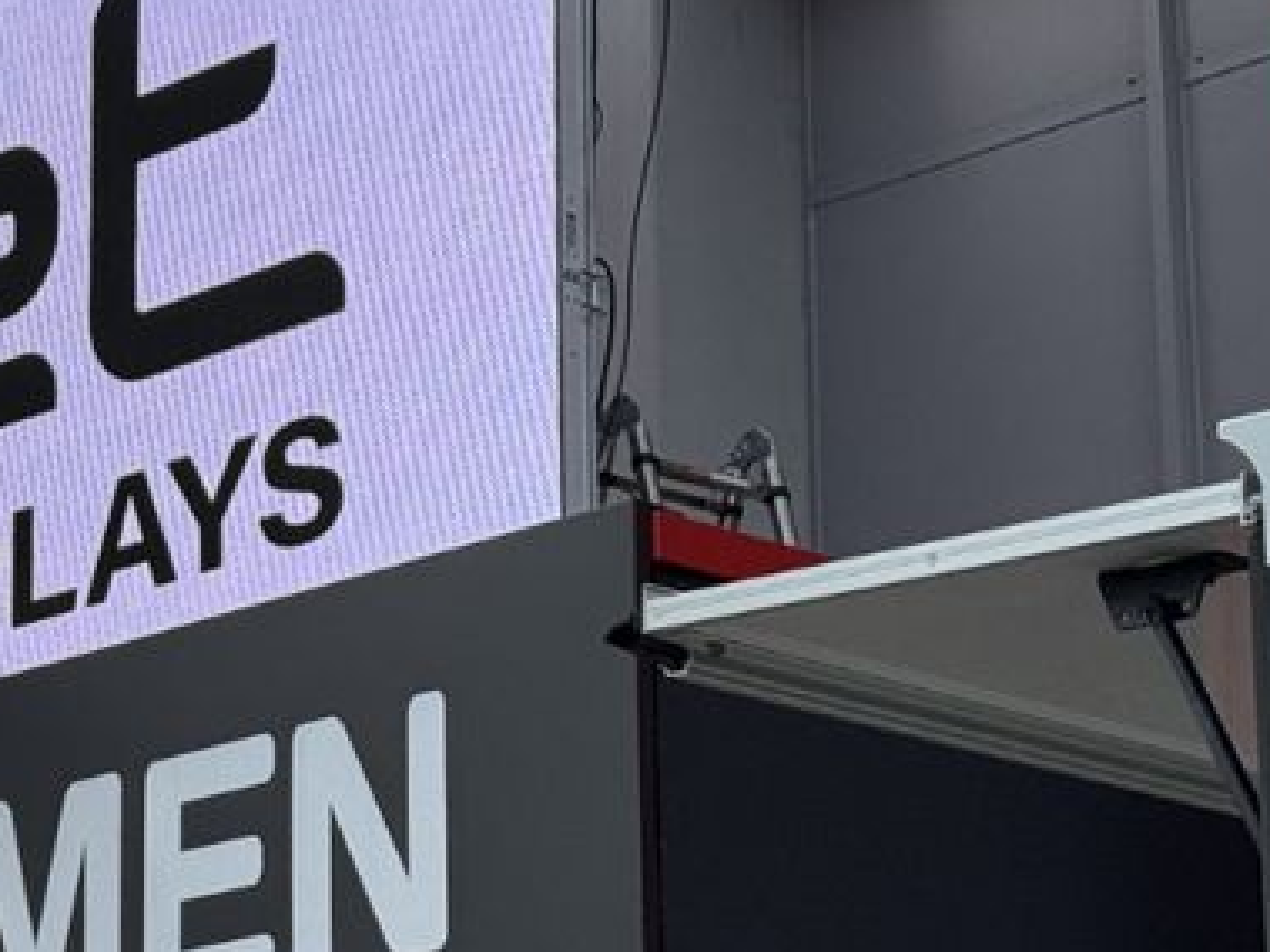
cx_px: -647
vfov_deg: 9.8
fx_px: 5575
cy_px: 399
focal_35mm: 152
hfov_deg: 12.4
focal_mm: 6.8
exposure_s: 1/4975
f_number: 1.8
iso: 64
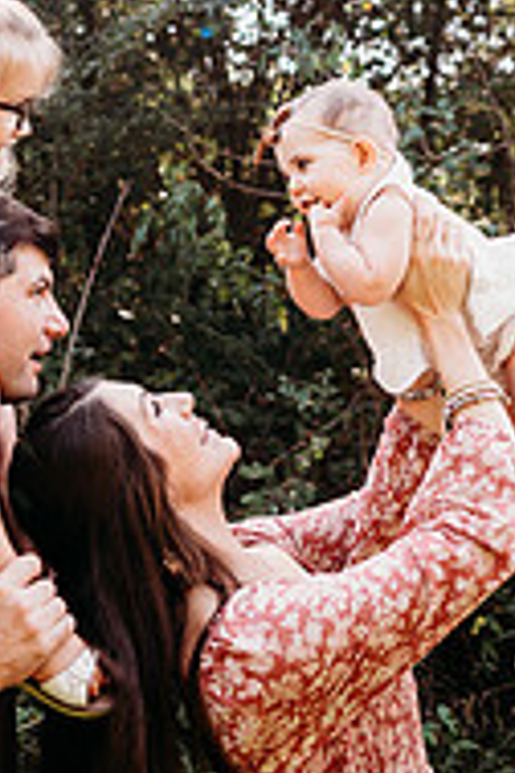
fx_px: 1223
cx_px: 135
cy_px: 213
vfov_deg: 34.5
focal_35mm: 57
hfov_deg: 23.6
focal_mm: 24
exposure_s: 1/320
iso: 100
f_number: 2.2
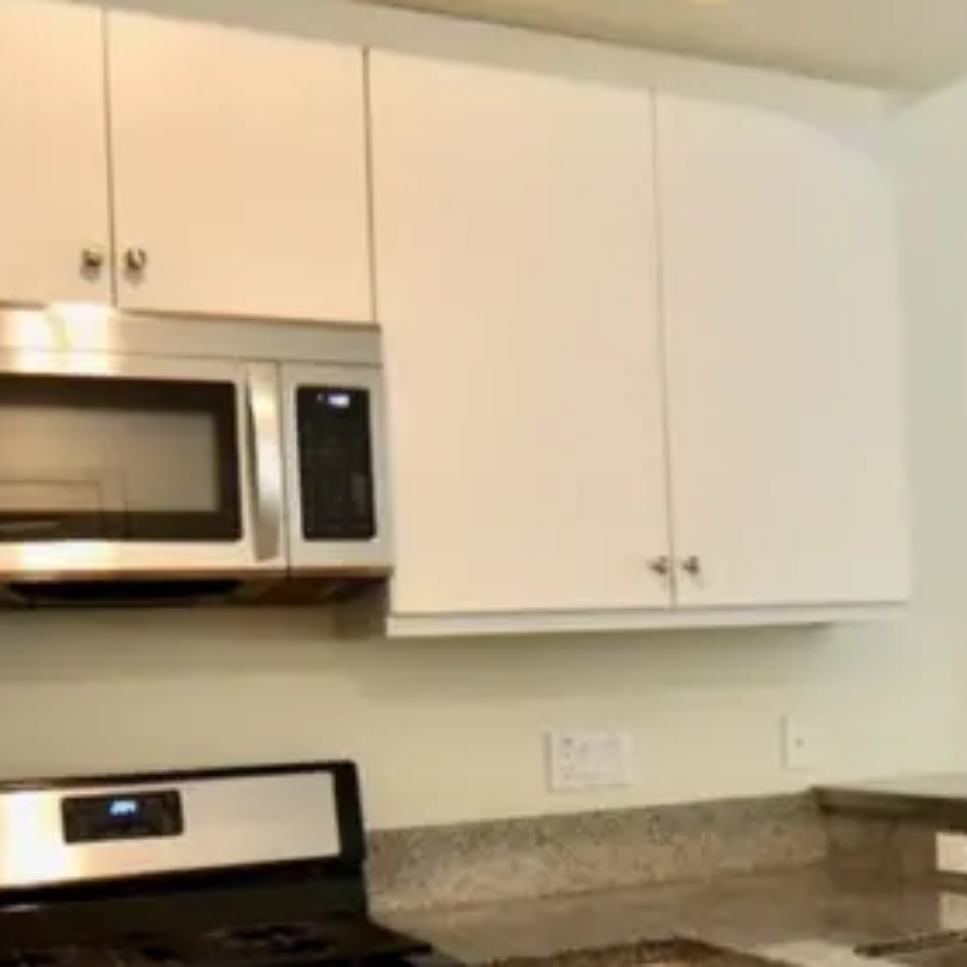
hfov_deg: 31.4
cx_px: 1019
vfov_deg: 33.8
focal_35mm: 49
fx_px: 1549
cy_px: 749
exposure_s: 1/60
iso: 640
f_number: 4
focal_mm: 14
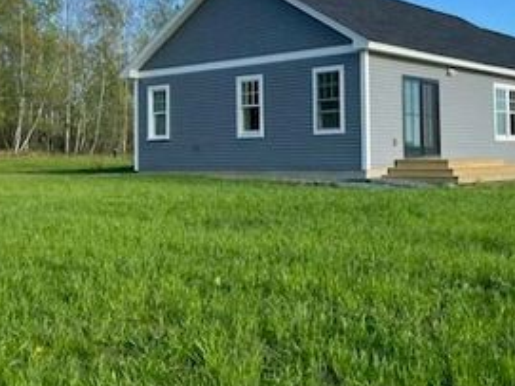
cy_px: 126
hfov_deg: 39.1
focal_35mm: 48
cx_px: 355
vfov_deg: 30.0
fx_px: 714
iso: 50
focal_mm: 5.1
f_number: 1.6
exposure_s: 1/1623
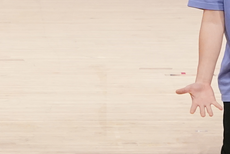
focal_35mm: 1172
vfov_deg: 1.2
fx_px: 7488
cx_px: 4
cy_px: -98
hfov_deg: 1.8
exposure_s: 1/250
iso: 5000
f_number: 5.6
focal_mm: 198
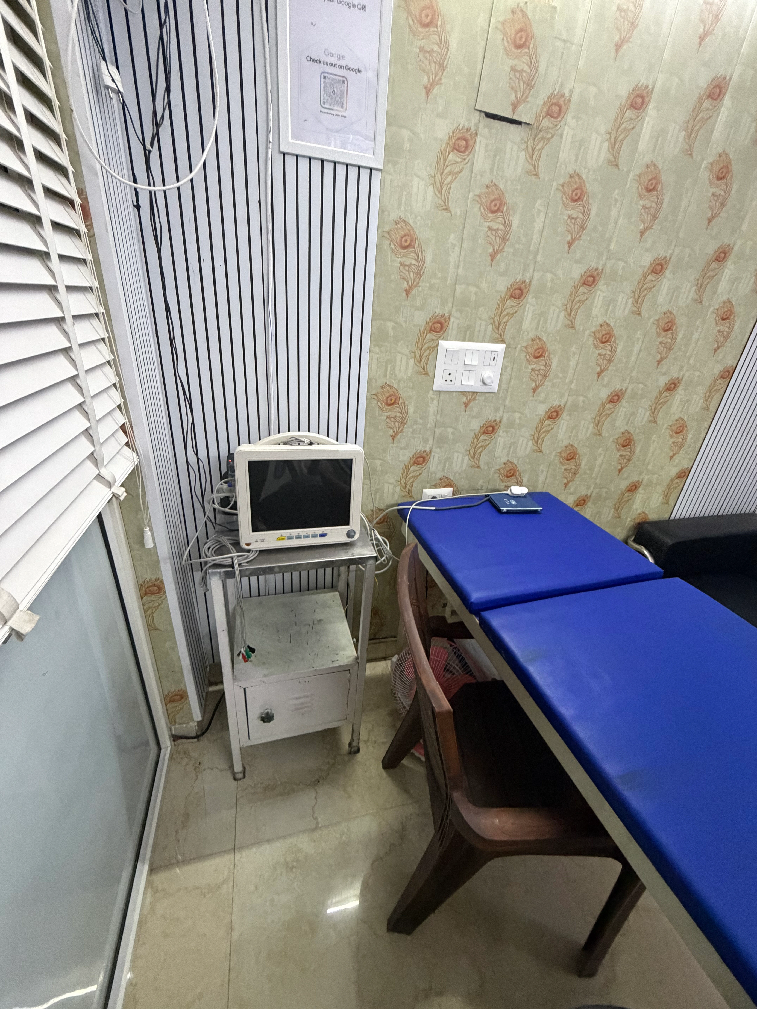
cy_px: 504
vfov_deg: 102.1
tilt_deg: -25.8
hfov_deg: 85.7
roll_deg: -4.5
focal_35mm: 14
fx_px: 408
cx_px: 378
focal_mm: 2.22
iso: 500
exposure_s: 1/50
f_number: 2.2
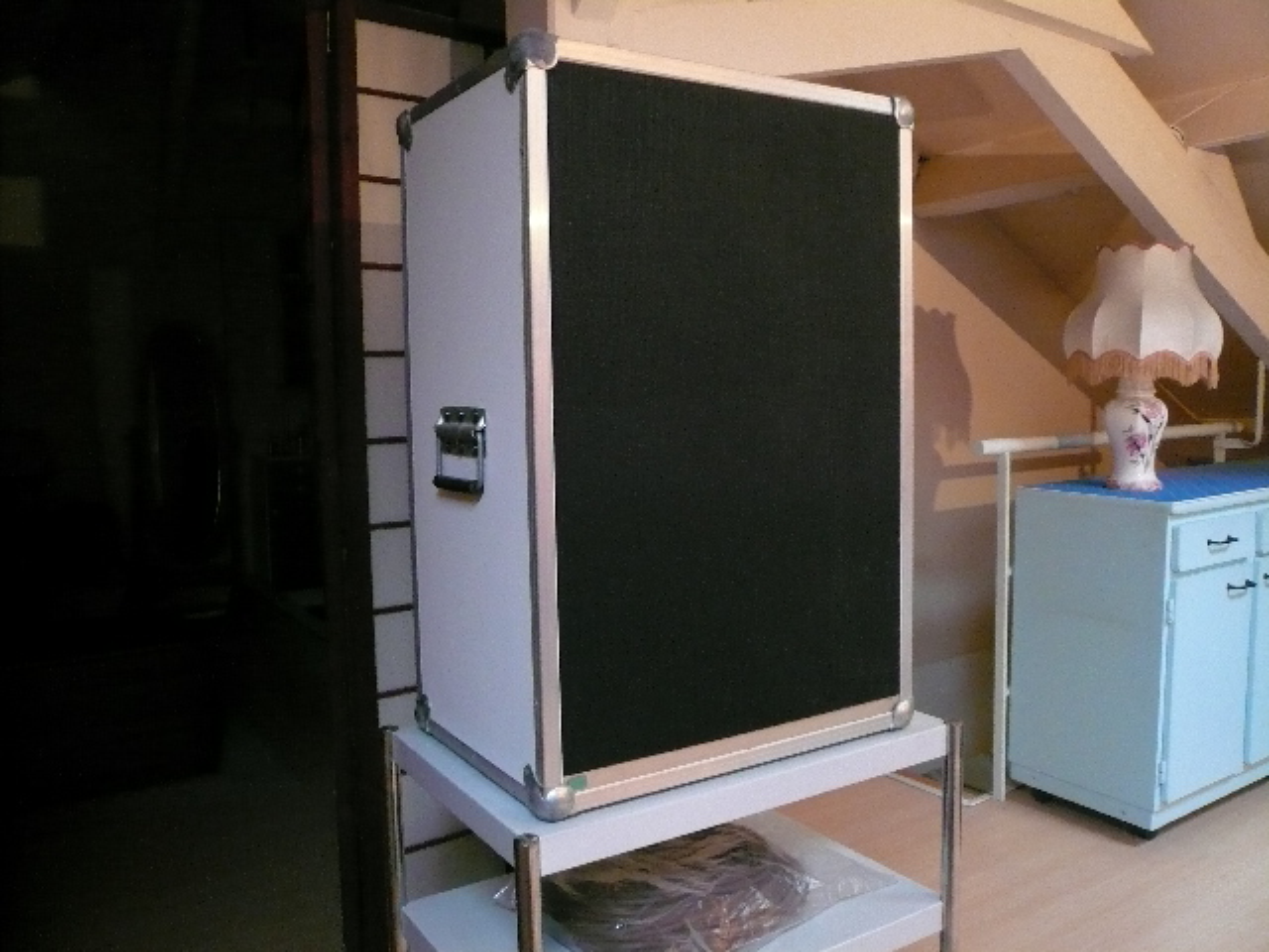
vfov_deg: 49.7
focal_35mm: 28
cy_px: 476
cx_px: 634
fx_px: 1026
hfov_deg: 63.4
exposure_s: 1/13
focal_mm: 4.6
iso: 400
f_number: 2.8
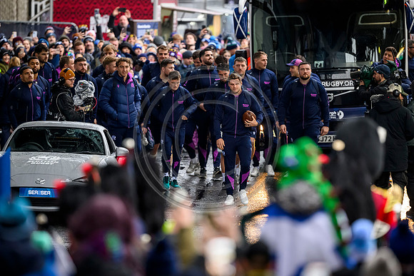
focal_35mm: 400
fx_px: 4601
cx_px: 207
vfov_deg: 3.4
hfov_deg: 5.2
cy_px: 138
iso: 5000
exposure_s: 1/800
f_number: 3.5
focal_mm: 400
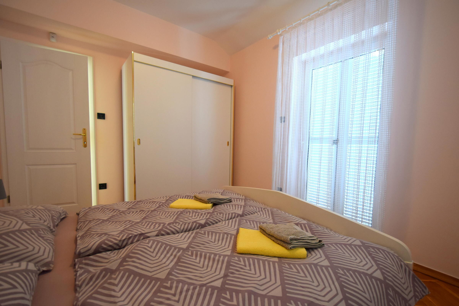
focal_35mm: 15
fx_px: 191
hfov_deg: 100.4
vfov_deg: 77.3
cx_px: 230
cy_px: 153
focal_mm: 10
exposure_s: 1/60
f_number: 4
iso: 720
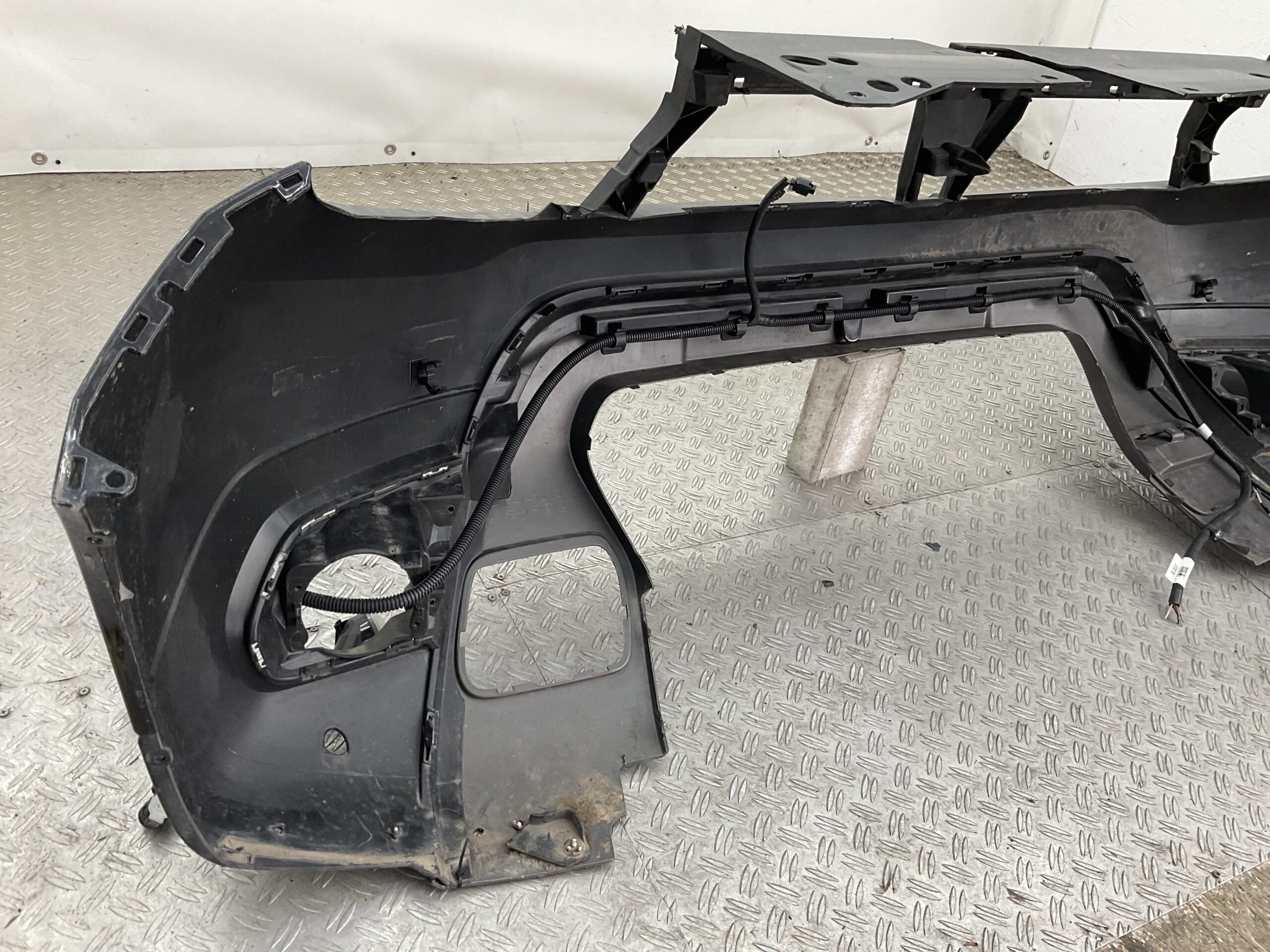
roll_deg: -15.8
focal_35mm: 29
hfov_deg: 61.7
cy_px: 476
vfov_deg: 48.2
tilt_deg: -34.7
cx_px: 635
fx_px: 1064
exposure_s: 1/120
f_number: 1.8
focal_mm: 3
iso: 50
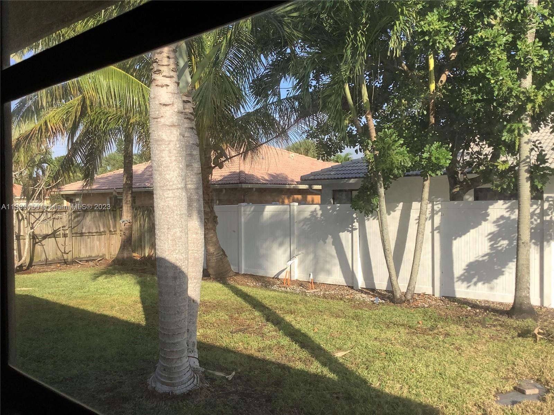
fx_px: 496
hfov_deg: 58.4
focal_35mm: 31
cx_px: 277
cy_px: 208
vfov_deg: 45.4
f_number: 2.4
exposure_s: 1/622
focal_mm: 3.3
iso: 25
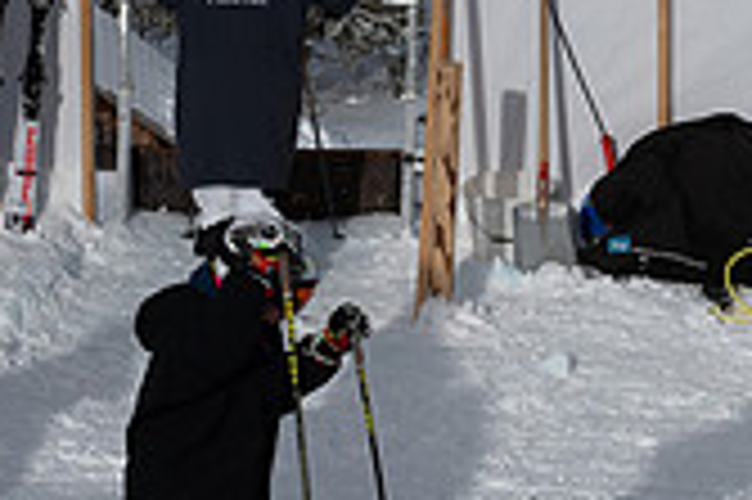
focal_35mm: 417
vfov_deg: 3.3
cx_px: 883
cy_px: -131
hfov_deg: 4.9
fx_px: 8702
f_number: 11
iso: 320
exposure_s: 1/2000
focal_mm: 120
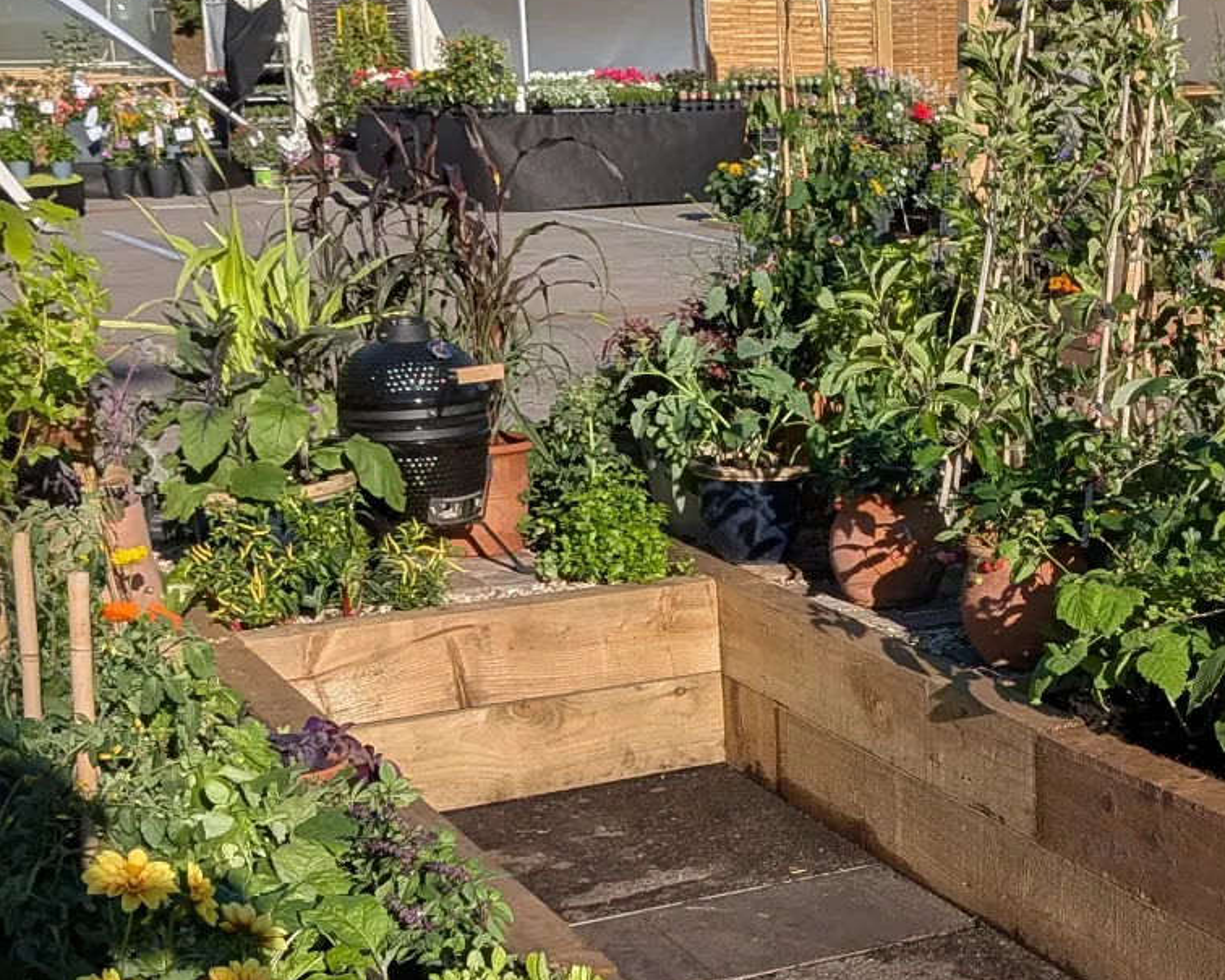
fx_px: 2248
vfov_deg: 24.1
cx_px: 854
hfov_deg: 30.2
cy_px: 815
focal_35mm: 62
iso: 27
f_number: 1.7
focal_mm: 4.53
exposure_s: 1/2551
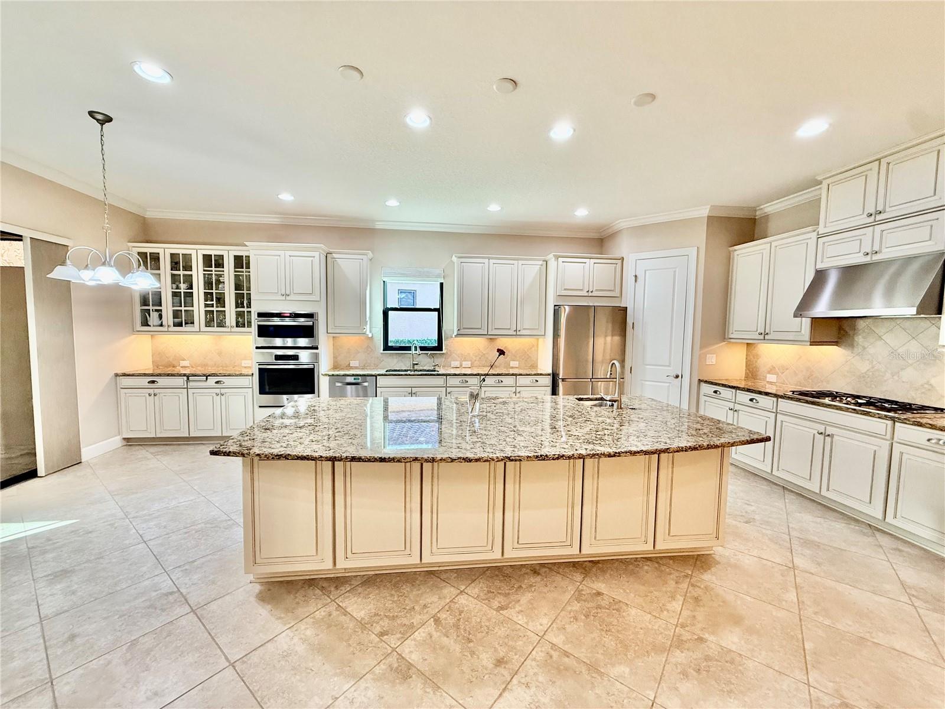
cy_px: 354
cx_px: 472
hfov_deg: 102.1
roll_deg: -0.7
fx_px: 382
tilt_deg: -4.1
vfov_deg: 85.7
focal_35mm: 14
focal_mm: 2.22
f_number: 2.2
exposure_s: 1/120
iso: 200
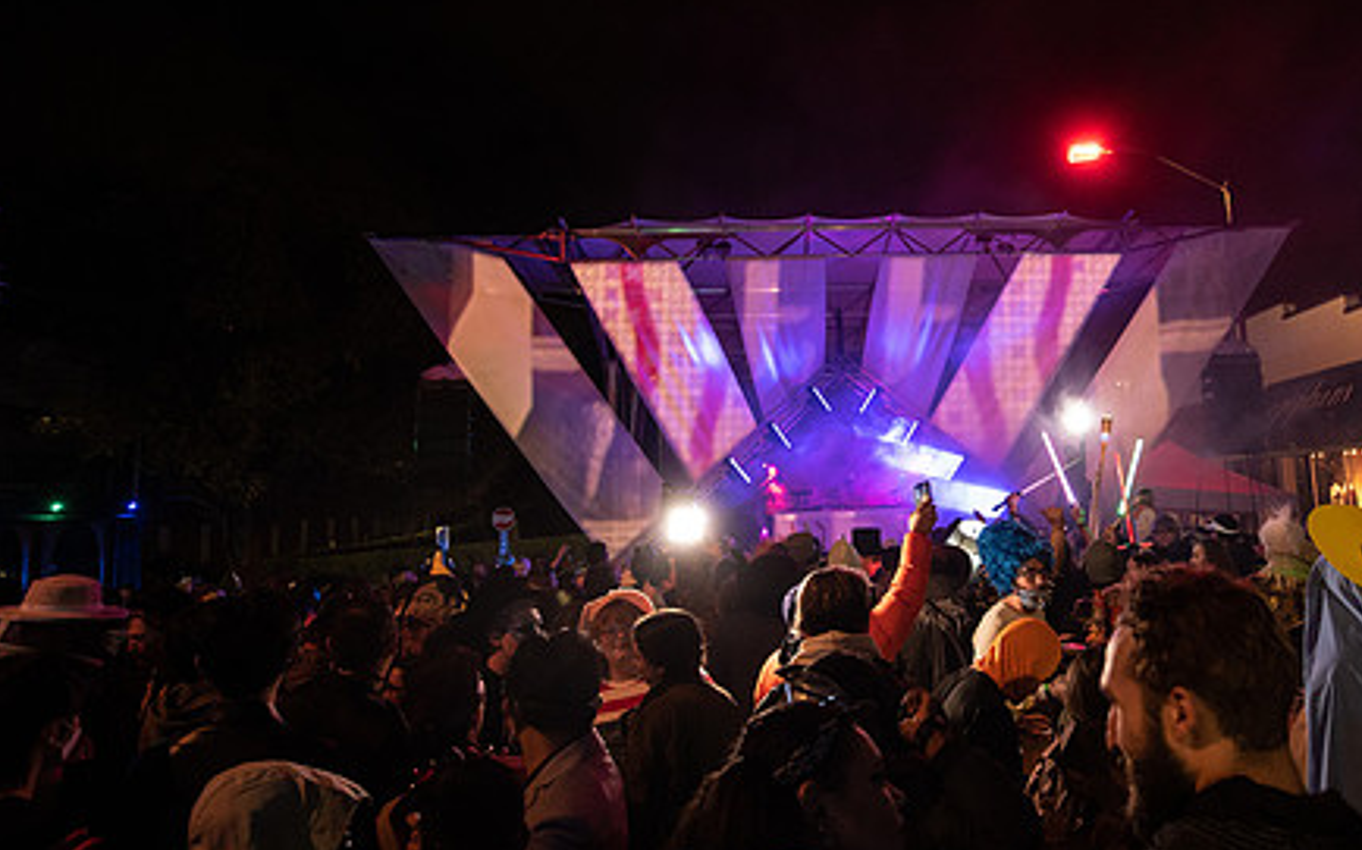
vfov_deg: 47.5
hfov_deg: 69.4
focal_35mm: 26
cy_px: 370
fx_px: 965
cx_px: 847
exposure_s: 1/60
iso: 2000
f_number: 3.5
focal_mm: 18
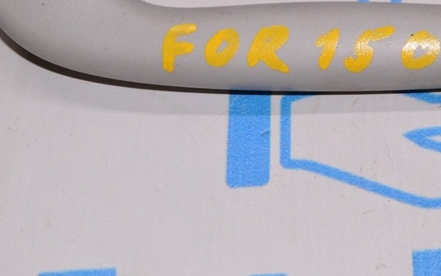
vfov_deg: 11.8
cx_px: 327
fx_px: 1322
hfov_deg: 18.8
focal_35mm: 110
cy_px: 27
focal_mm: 36
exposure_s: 1/200
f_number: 8
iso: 1600
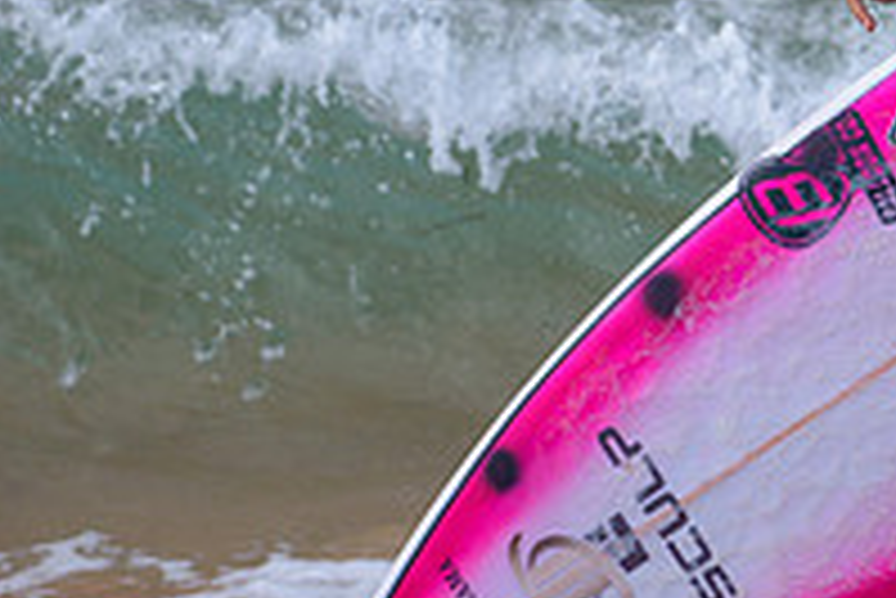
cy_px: -196
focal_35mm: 669
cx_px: 1301
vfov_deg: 2.1
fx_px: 16662
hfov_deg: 3.1
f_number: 5.6
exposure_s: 1/800
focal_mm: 230
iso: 160
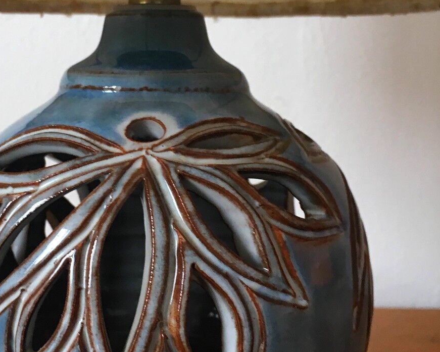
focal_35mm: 65
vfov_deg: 23.5
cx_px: 157
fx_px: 847
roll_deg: +2.4
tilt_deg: -4.0
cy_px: 140
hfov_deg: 29.0
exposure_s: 1/33
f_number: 2.2
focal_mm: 4.15
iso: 80
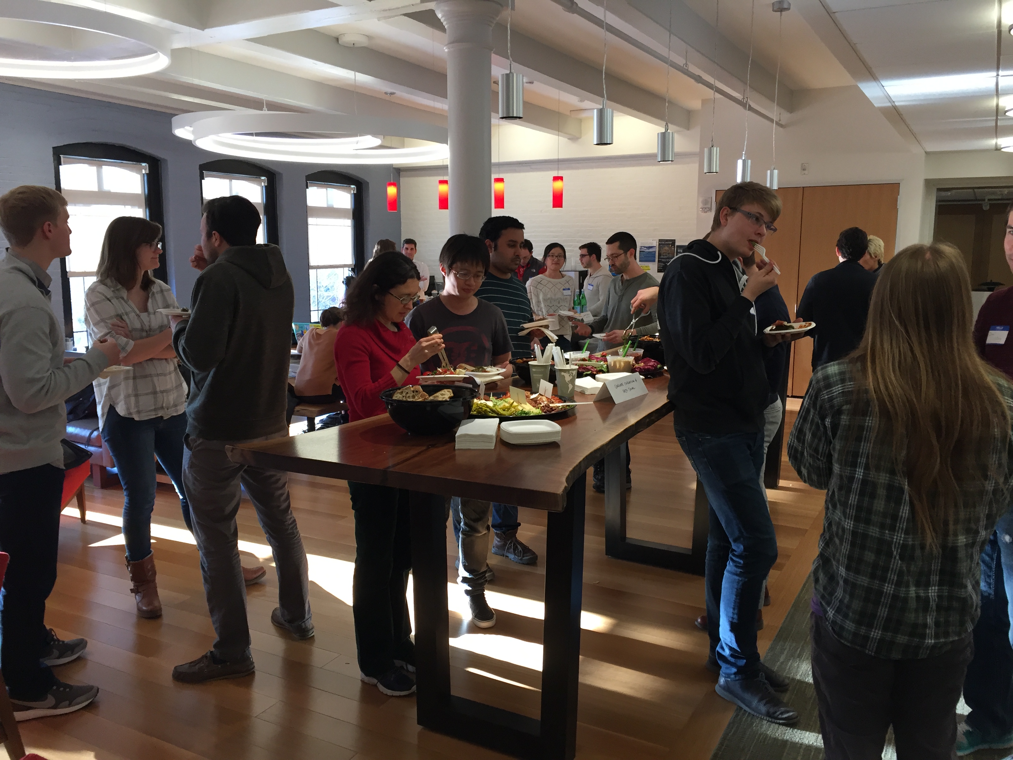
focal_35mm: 29
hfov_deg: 61.7
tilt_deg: -10.8
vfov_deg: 48.2
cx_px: 506
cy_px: 380
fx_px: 849
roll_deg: -1.0
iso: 32
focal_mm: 4.15
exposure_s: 1/30
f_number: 2.2
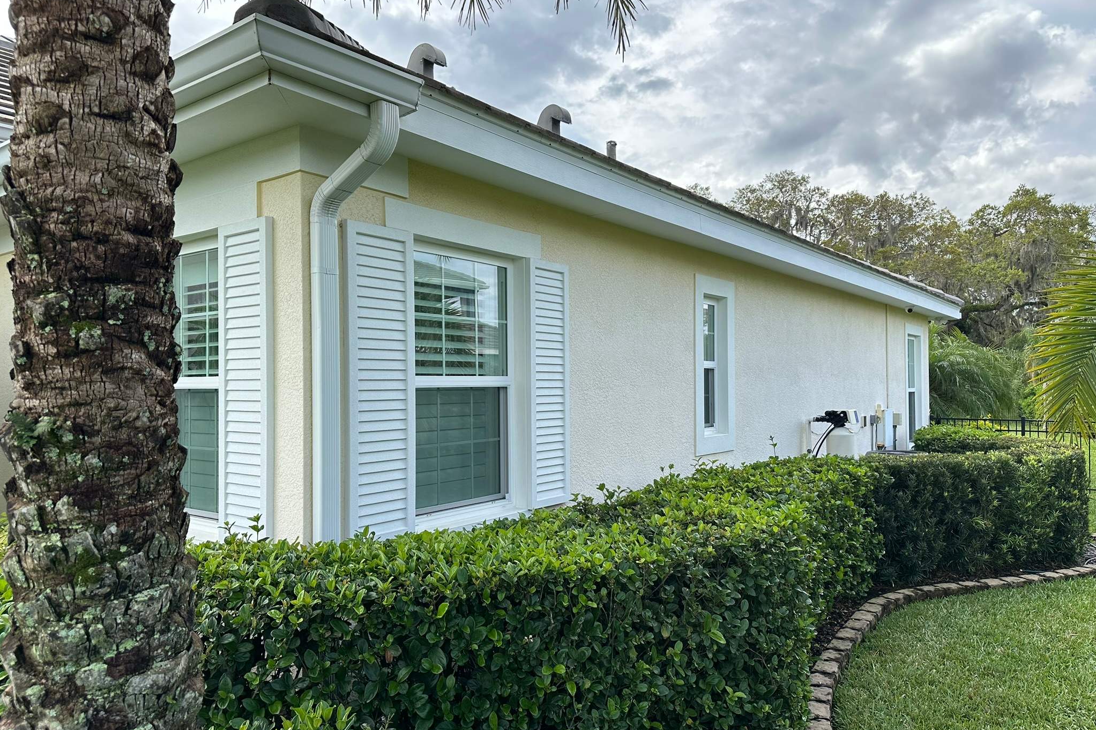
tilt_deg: +4.8
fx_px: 761
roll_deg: -1.8
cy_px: 372
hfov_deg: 71.5
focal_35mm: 25
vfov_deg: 51.3
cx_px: 548
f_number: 1.78
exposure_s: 1/2203
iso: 80
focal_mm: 6.86
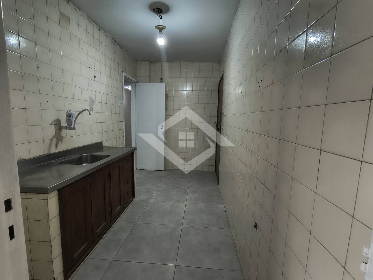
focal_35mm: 12
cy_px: 140
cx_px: 186
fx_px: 129
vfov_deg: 94.5
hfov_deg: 110.5
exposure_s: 1/40
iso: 307
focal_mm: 2.13
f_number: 2.2
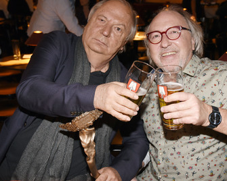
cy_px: 86
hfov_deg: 38.6
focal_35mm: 48
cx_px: 137
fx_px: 322
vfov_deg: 31.4
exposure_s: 1/60
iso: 2500
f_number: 6.3
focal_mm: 38
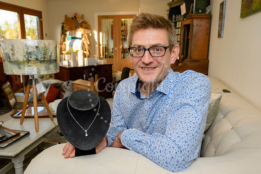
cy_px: 87
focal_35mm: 30
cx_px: 130
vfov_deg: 43.6
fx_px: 218
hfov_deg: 61.9
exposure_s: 1/80
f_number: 5
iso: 400
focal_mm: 20
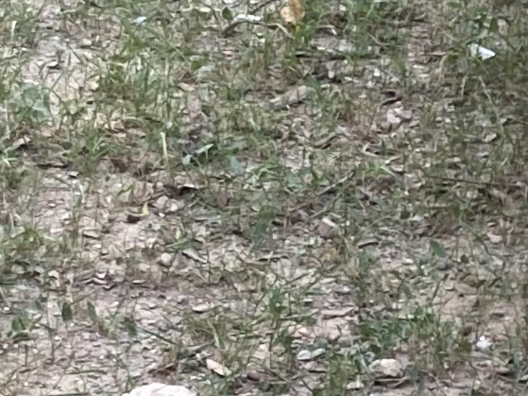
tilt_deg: -29.1
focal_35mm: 202
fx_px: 3080
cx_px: 1263
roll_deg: -4.6
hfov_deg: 8.9
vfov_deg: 7.3
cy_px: 491
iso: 25
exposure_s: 1/121
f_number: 1.8
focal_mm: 3.99
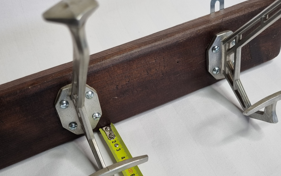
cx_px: 140
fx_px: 283
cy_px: 115
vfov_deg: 34.2
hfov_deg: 52.7
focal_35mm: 37
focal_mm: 5.4
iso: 50
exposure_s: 1/121
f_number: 1.8
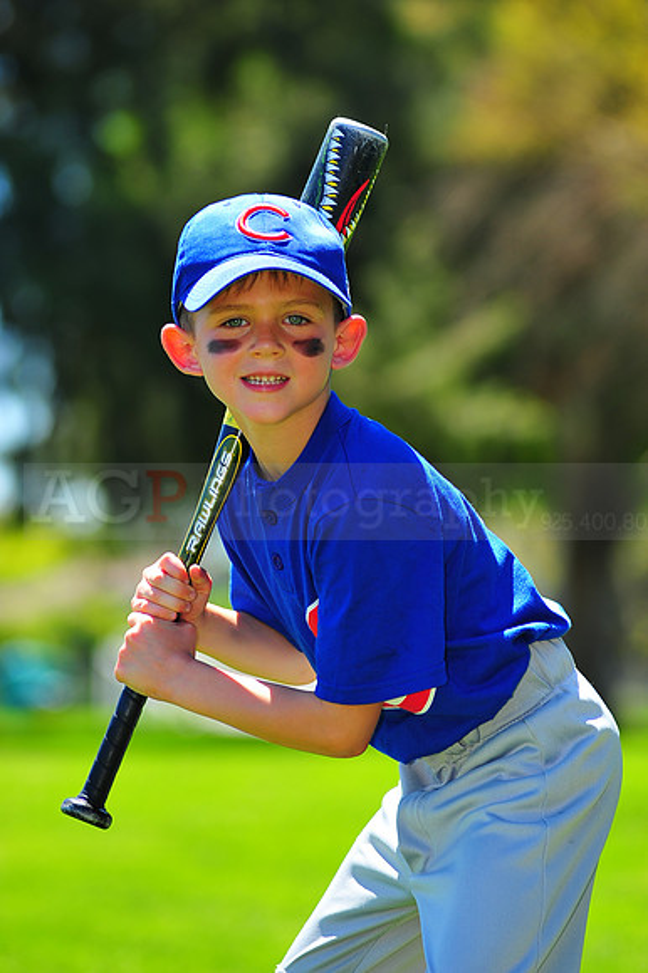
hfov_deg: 7.6
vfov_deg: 11.4
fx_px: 4865
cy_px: 486
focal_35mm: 180
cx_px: 324
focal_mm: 180
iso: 200
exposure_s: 1/500
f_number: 5
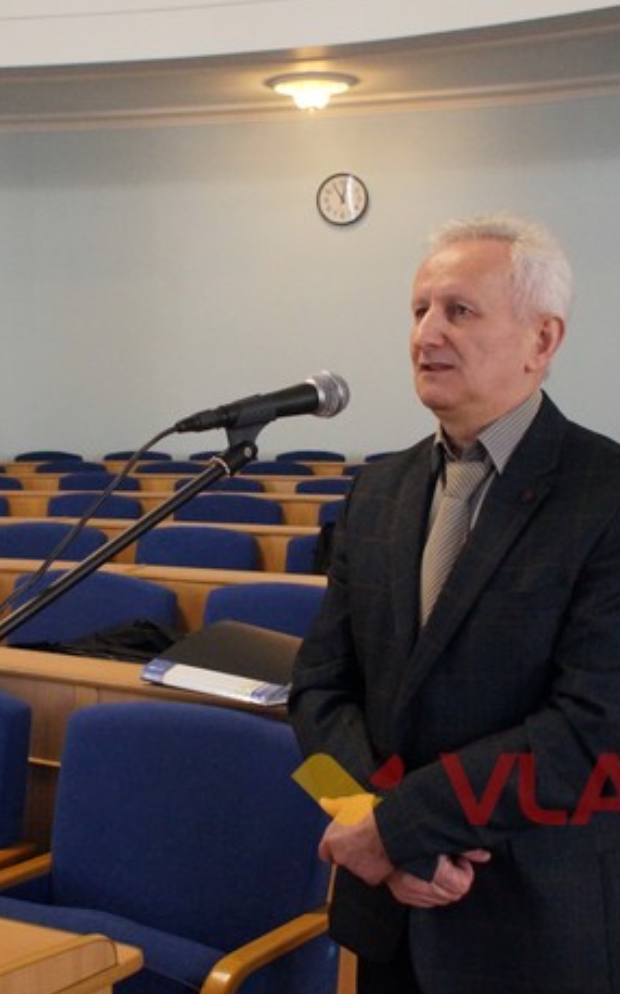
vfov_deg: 36.3
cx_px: 160
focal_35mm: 56
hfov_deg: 22.9
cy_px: 496
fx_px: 1515
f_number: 4.5
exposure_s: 1/100
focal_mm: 24
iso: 3200
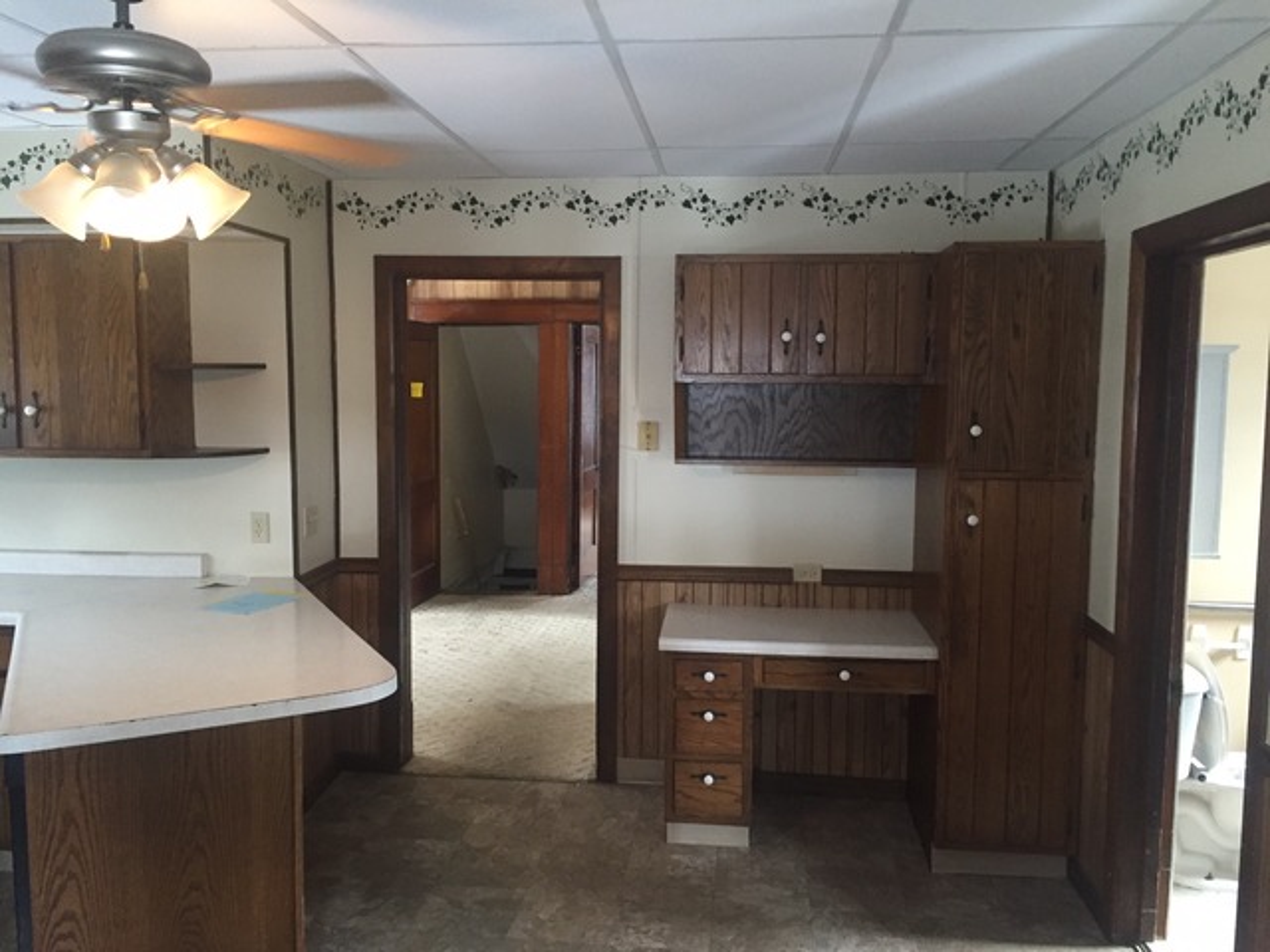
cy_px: 476
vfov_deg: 48.2
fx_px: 1064
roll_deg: -0.3
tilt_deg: -5.9
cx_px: 635
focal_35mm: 29
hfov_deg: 61.7
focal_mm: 4.15
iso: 250
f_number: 2.2
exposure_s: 1/30
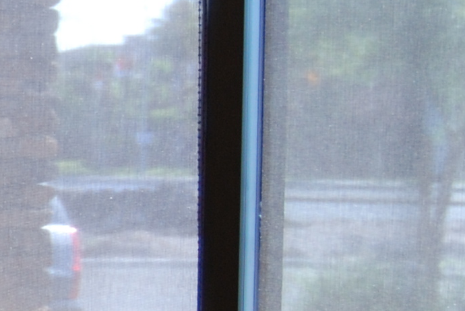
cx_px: -596
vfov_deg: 6.3
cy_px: 271
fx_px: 2832
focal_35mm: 219
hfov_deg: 8.7
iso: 200
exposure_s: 1/40
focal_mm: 26
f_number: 4.2
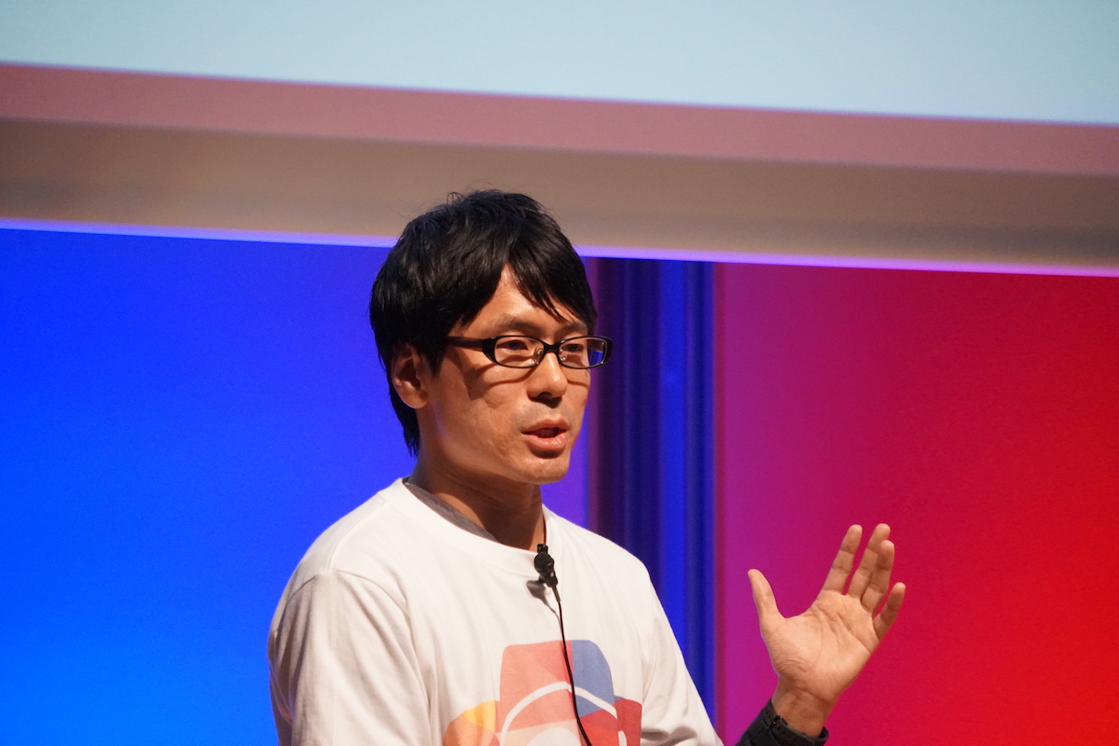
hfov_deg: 8.8
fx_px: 7273
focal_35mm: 234
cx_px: 560
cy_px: 373
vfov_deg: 5.9
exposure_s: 1/200
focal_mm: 156
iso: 6400
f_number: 5.6
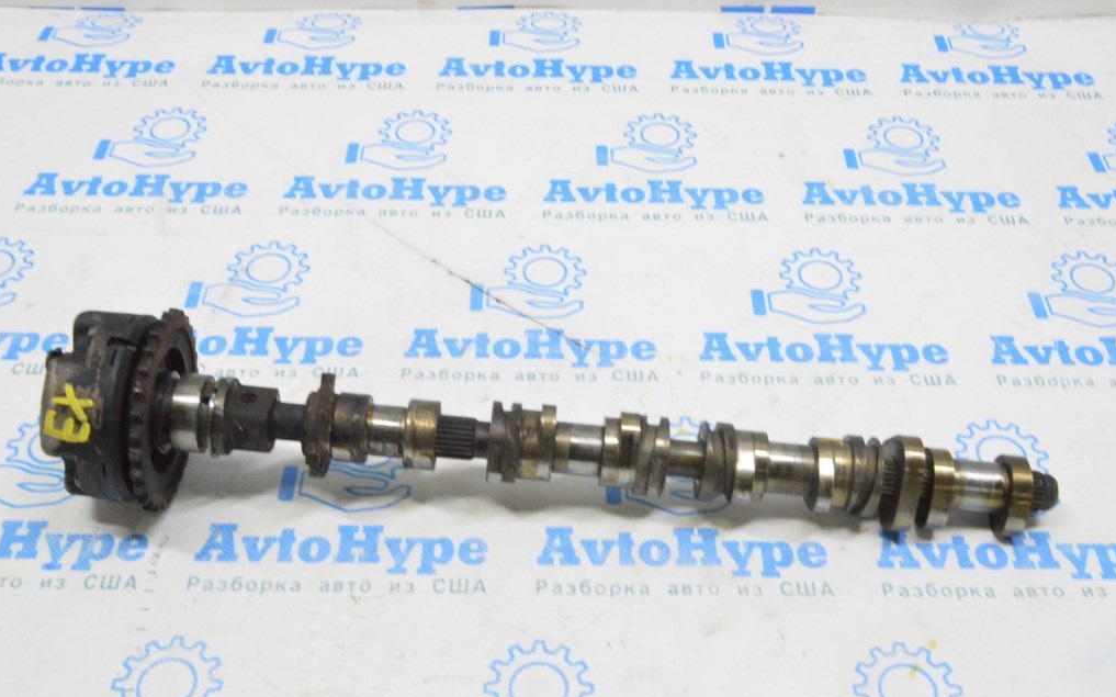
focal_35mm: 40
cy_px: 338
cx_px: 557
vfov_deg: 32.0
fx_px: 1216
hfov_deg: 49.3
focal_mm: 26
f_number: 20
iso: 6400
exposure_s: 1/20
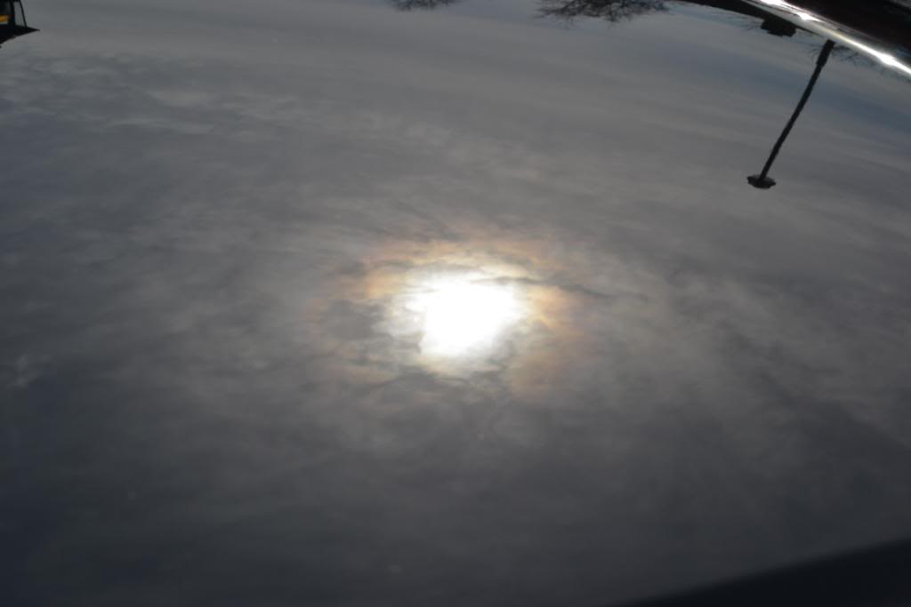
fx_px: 2088
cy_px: 304
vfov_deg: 16.6
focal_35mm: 82
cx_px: 456
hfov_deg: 24.6
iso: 100
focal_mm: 55
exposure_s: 1/640
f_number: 13
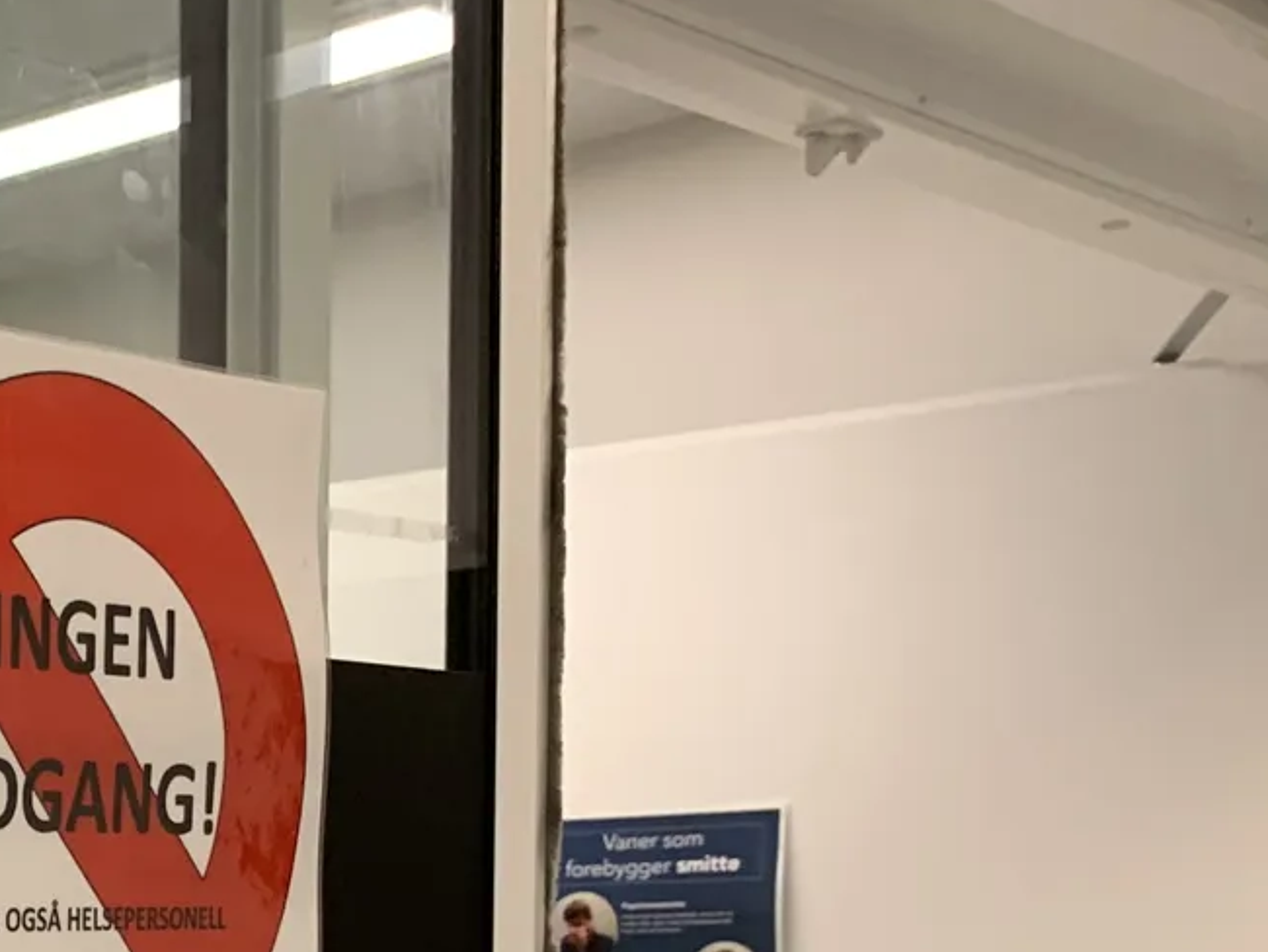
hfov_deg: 21.3
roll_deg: +0.9
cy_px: 1233
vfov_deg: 17.3
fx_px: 2932
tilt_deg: -4.8
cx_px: -519
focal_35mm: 80
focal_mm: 4.25
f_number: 1.8
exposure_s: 1/50
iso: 125
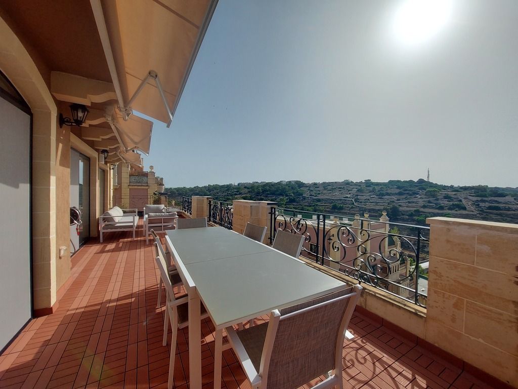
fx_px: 195
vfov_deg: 89.9
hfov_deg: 106.2
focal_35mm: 13
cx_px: 259
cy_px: 194
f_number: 2.2
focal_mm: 1.74
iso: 50
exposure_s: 1/3202
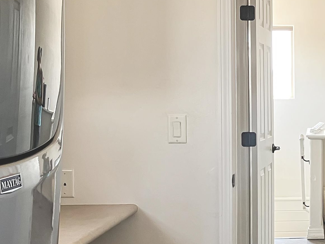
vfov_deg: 19.6
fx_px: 695
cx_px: 362
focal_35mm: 74
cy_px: 207
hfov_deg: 24.5
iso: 80
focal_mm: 3.99
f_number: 1.8
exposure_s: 1/73
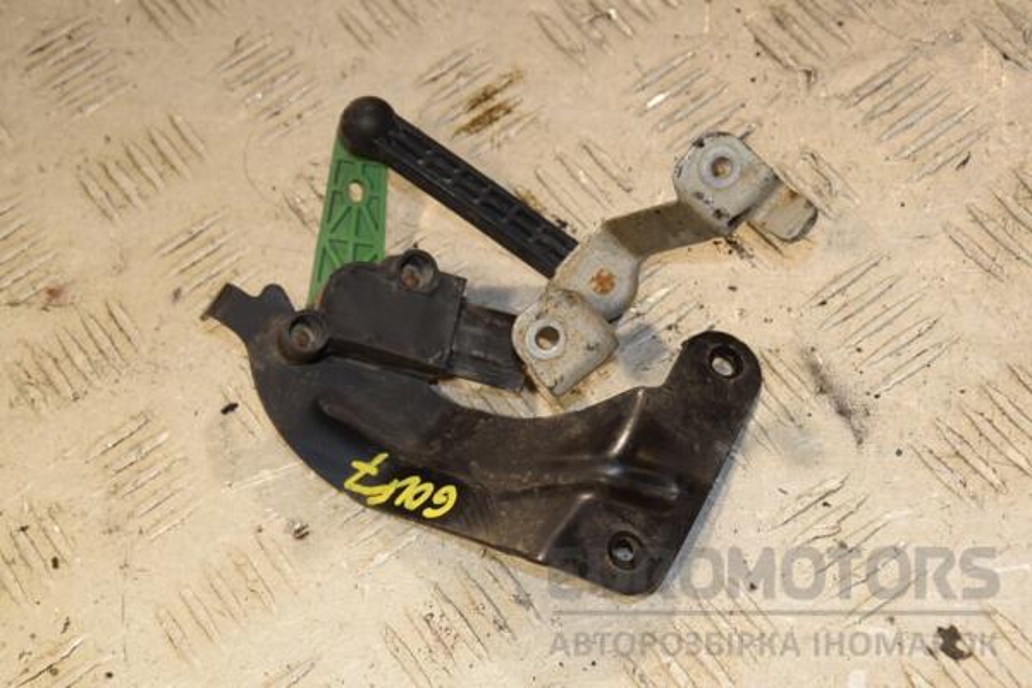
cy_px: 344
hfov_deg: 23.4
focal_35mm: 87
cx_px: 516
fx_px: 2494
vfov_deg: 15.7
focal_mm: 58
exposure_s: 1/200
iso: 800
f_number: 8
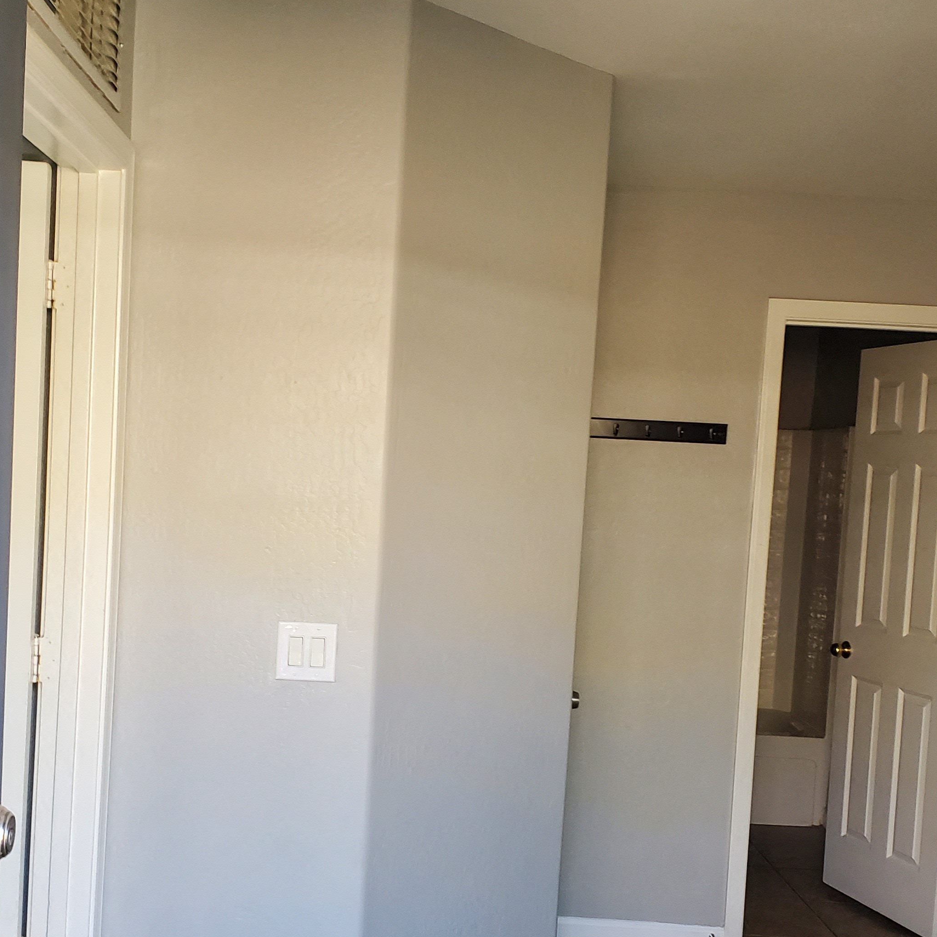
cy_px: 559
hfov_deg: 37.5
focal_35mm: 45
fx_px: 1378
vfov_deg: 37.4
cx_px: 433
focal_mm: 4.3
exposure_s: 1/60
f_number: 2.4
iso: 200
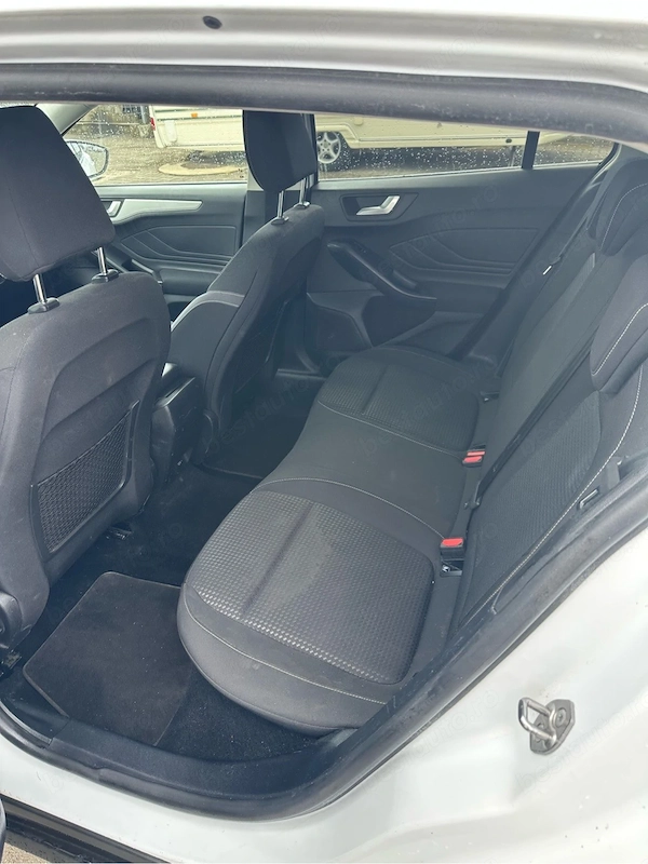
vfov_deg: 71.6
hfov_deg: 56.8
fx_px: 599
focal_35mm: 24
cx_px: 324
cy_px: 432
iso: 80
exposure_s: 1/199
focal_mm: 6.86
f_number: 1.78
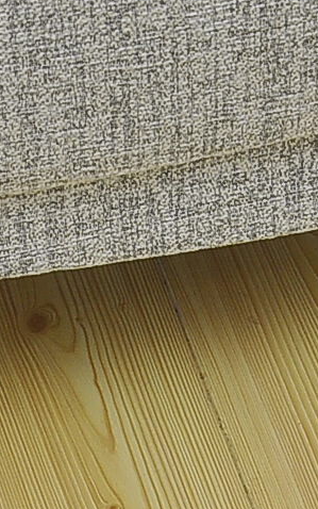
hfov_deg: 5.6
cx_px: 304
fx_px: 3229
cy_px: -237
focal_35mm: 233
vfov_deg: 8.8
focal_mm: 34
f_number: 4.2
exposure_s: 1/125
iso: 400
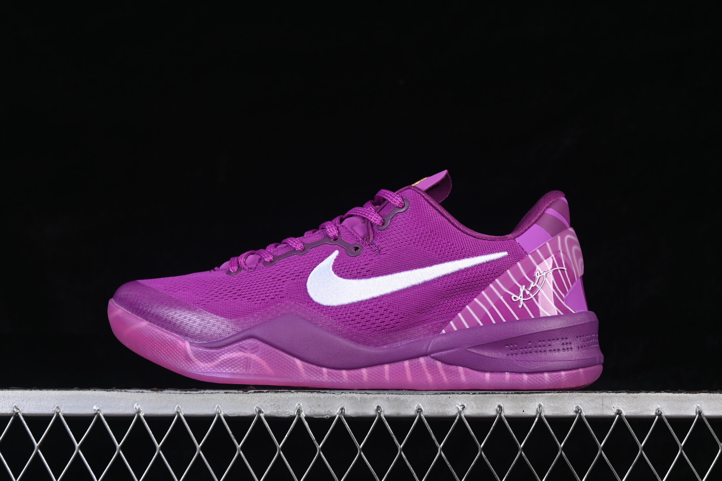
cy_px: 240
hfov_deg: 27.0
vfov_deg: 18.2
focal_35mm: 75
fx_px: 1504
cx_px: 361
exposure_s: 1/80
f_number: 8
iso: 160
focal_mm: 50
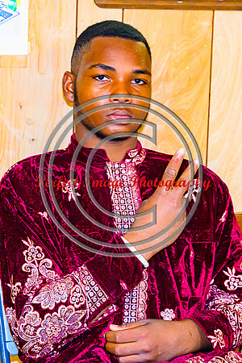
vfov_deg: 15.5
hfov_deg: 10.4
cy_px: 182
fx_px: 1332
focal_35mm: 132
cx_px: 94
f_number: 3.2
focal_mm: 59
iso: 1600
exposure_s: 1/125
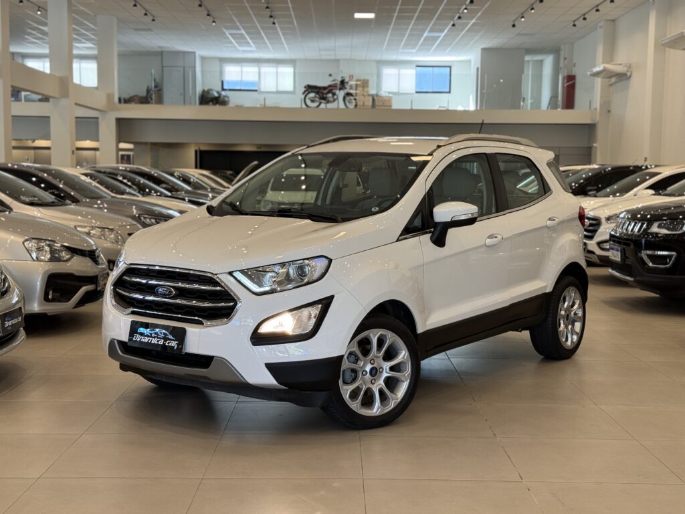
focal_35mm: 48
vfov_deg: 30.3
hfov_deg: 39.7
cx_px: 342
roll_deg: -0.2
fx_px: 950
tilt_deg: -4.6
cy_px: 257
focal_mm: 6.76
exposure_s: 1/60
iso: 64
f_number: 1.78
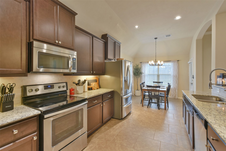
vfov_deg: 77.3
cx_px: 113
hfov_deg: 100.4
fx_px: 94
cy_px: 76
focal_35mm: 15
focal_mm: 10
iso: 320
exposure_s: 1/4
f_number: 8
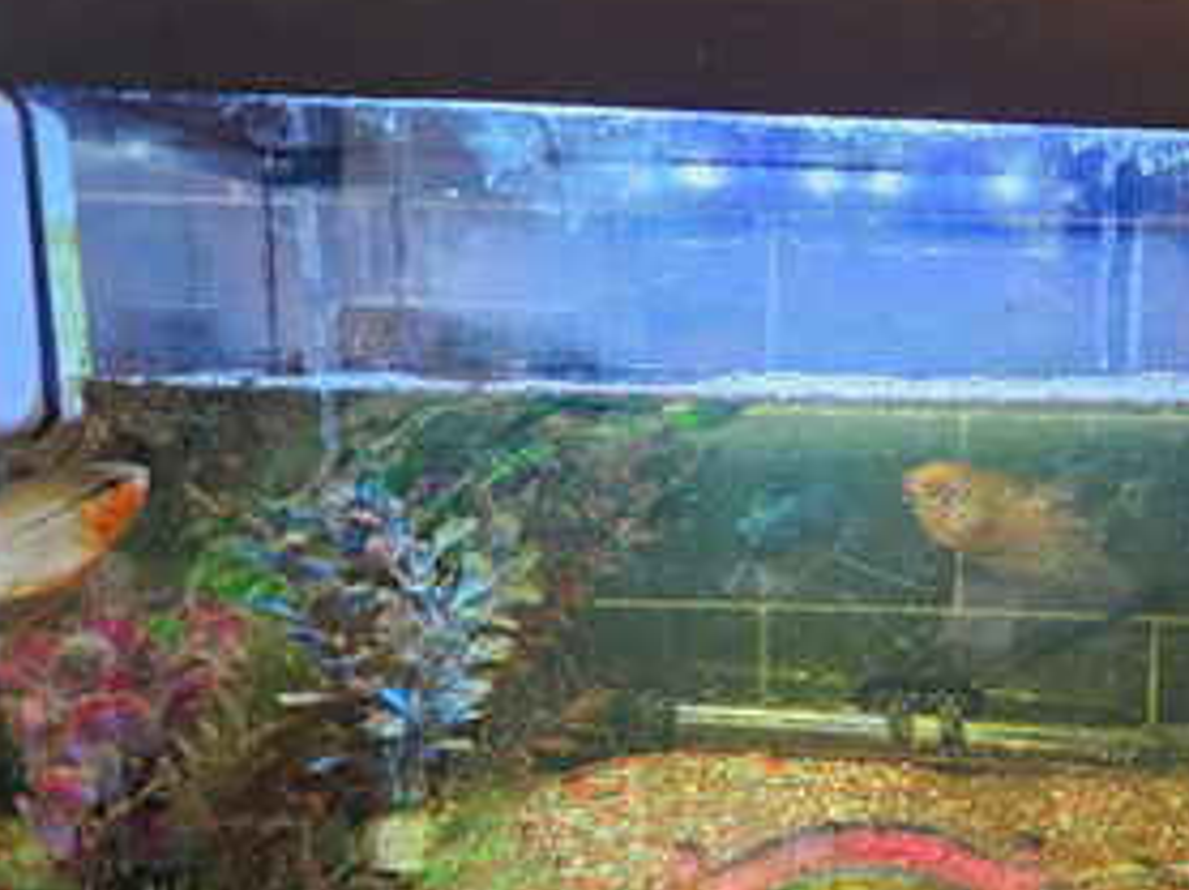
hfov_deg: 46.3
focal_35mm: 39
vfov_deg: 36.6
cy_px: 554
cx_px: 883
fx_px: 1338
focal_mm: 5.4
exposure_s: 1/100
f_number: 1.8
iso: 1000
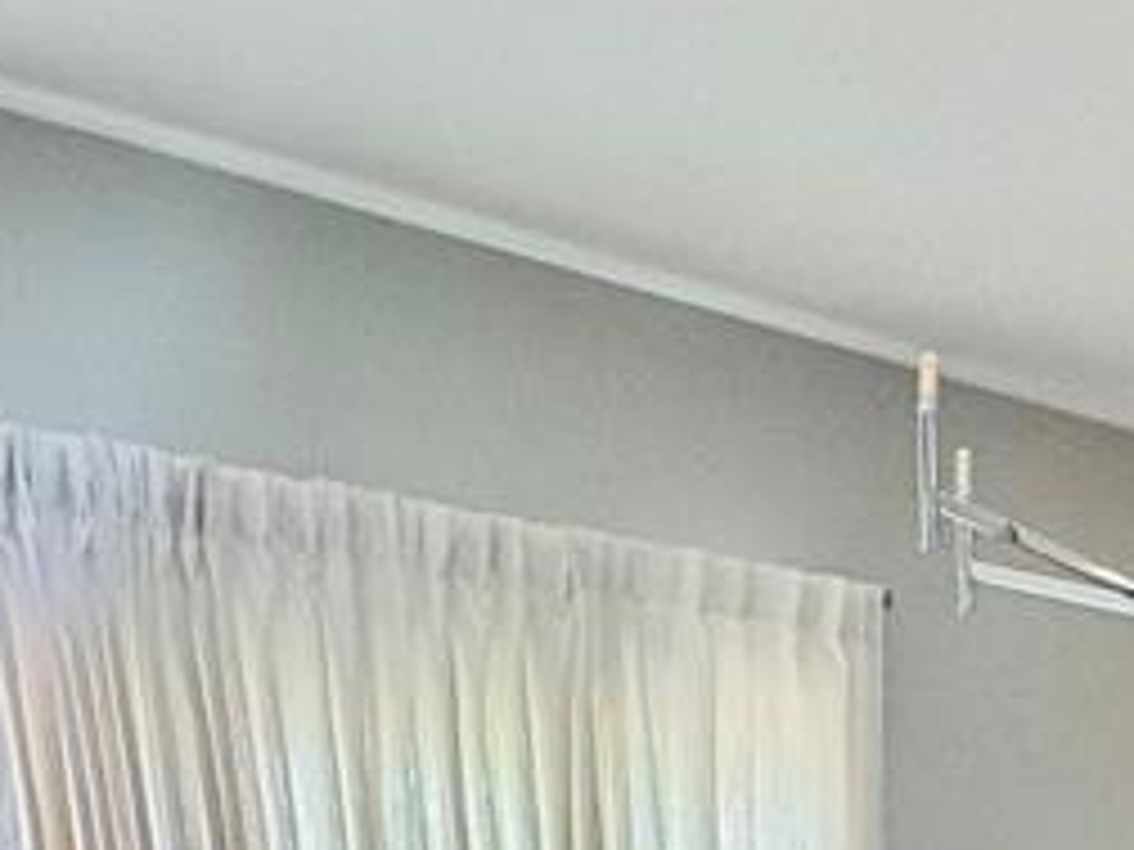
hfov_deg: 31.1
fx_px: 1867
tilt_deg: -12.1
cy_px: 1417
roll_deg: -0.1
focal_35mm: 57
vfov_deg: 20.3
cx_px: 1156
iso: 125
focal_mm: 2.22
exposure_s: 1/120
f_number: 2.2
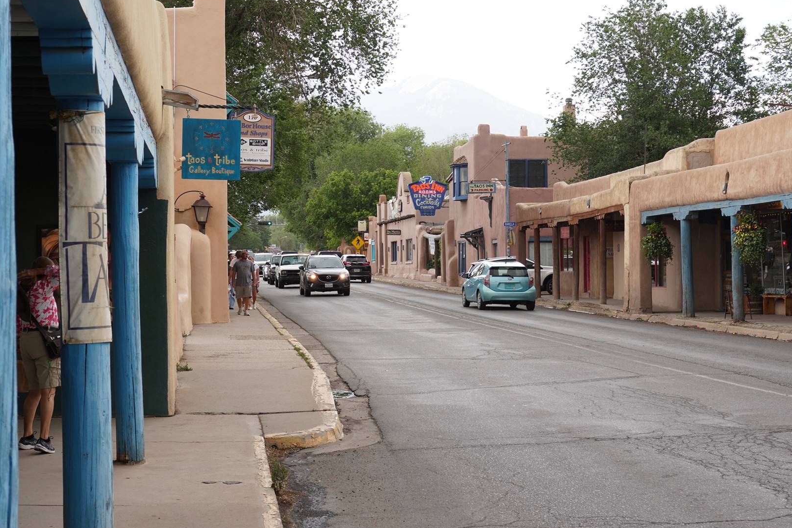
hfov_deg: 28.0
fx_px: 1584
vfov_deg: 18.9
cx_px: 349
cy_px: 265
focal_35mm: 72
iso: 400
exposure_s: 1/100
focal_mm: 58
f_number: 9
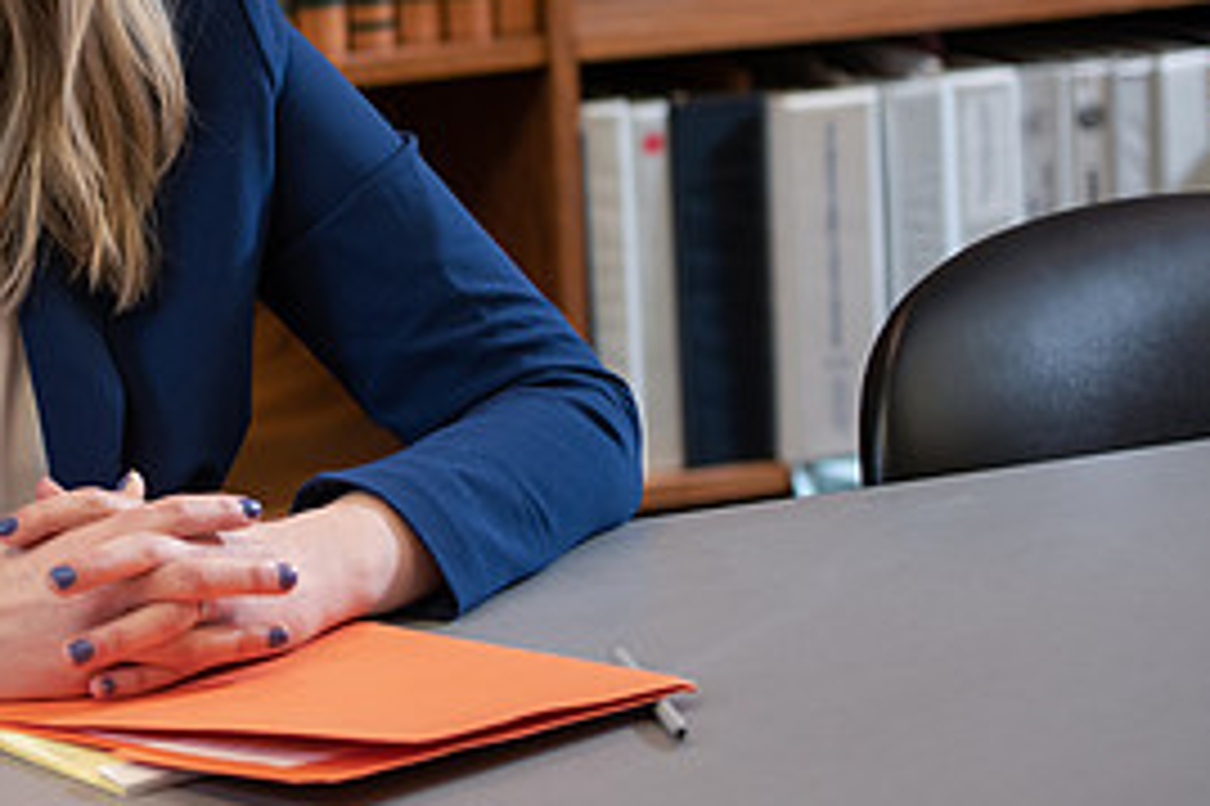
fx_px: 5072
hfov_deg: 13.5
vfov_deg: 9.0
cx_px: 63
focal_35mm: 151
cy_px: 20
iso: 800
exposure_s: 1/160
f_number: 3.2
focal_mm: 70
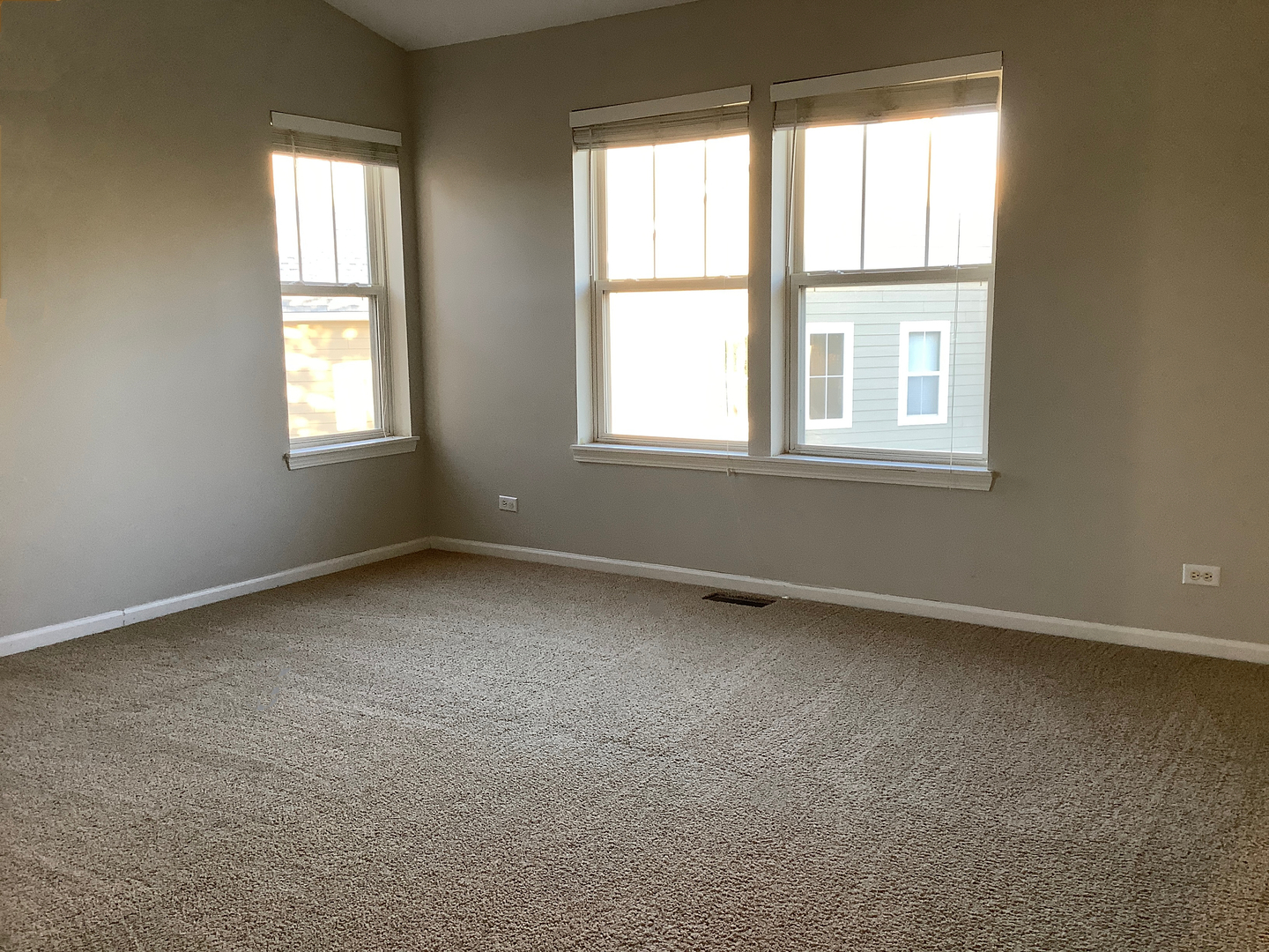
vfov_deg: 45.4
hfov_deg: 58.4
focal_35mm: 31
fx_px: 1136
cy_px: 476
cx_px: 634
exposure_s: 1/50
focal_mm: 3.3
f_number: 2.4
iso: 64
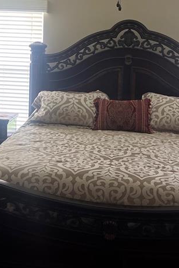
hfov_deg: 22.5
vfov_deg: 32.9
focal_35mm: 60
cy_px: 74
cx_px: 59
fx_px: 447
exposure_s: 1/112
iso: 125
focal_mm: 5.7
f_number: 1.5
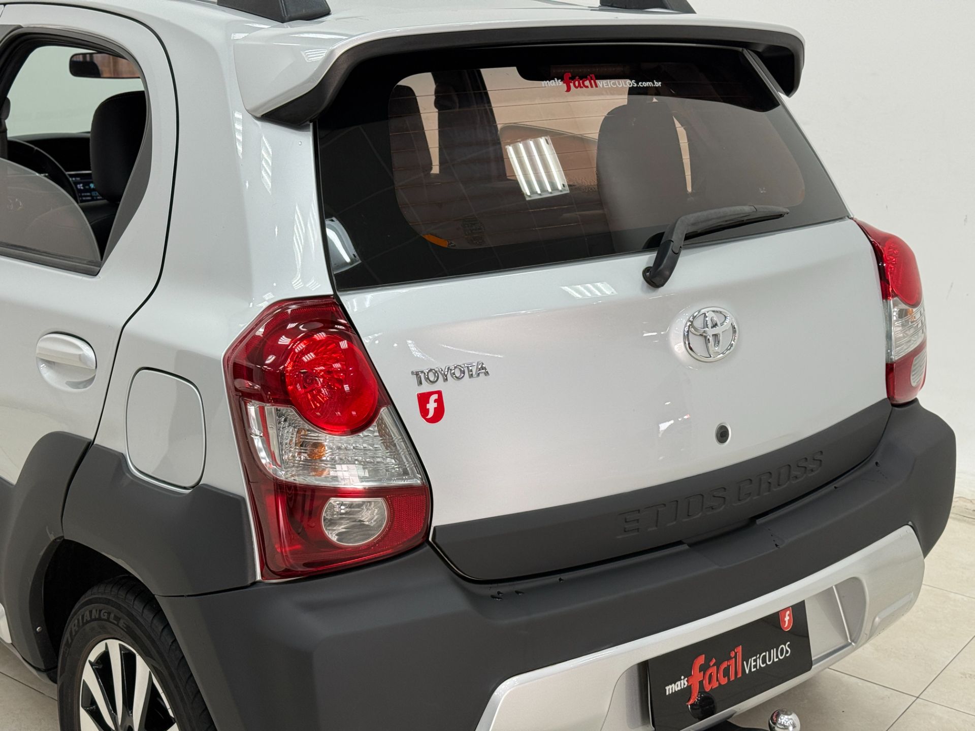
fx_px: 1352
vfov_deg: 30.3
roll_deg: -0.9
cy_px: 366
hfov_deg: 39.7
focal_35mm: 48
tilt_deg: -14.6
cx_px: 488
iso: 80
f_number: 1.78
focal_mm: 6.76
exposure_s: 1/120
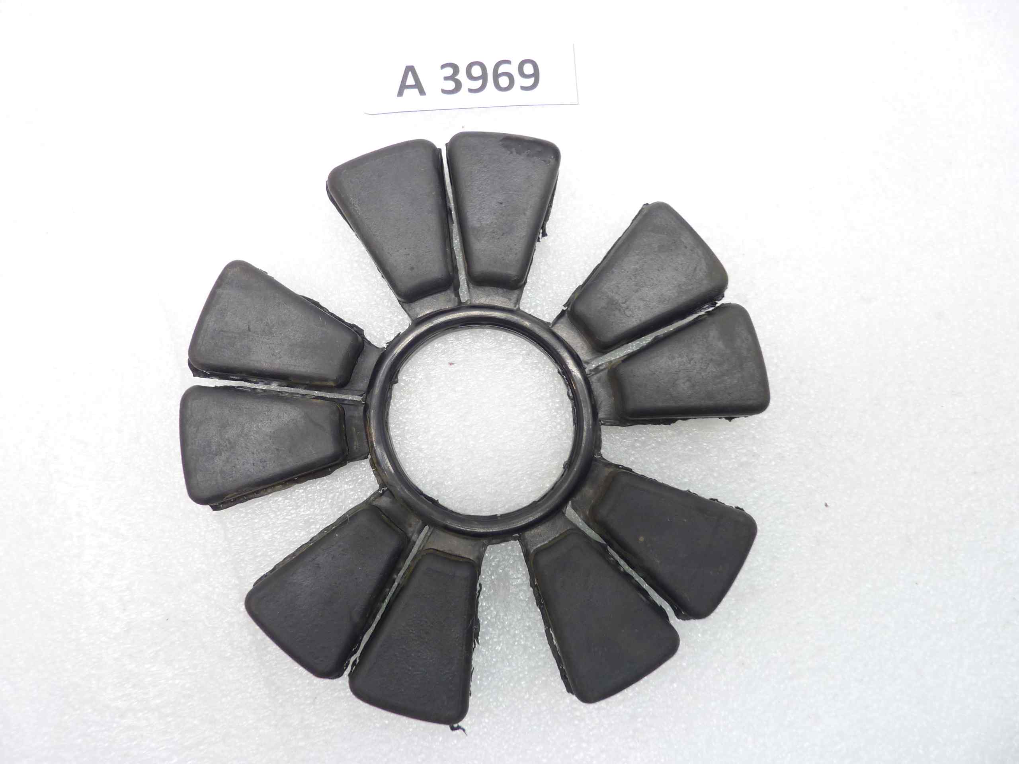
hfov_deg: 69.4
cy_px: 382
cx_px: 510
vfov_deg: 54.9
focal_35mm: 25
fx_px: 736
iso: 80
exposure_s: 1/8
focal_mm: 4.1
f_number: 3.3
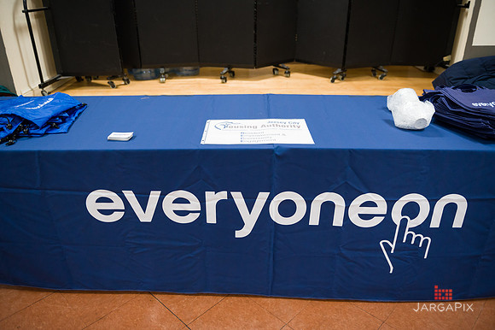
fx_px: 371
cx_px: 248
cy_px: 165
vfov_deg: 47.9
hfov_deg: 67.4
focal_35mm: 27
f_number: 3.2
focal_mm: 27
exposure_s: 1/200
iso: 1600
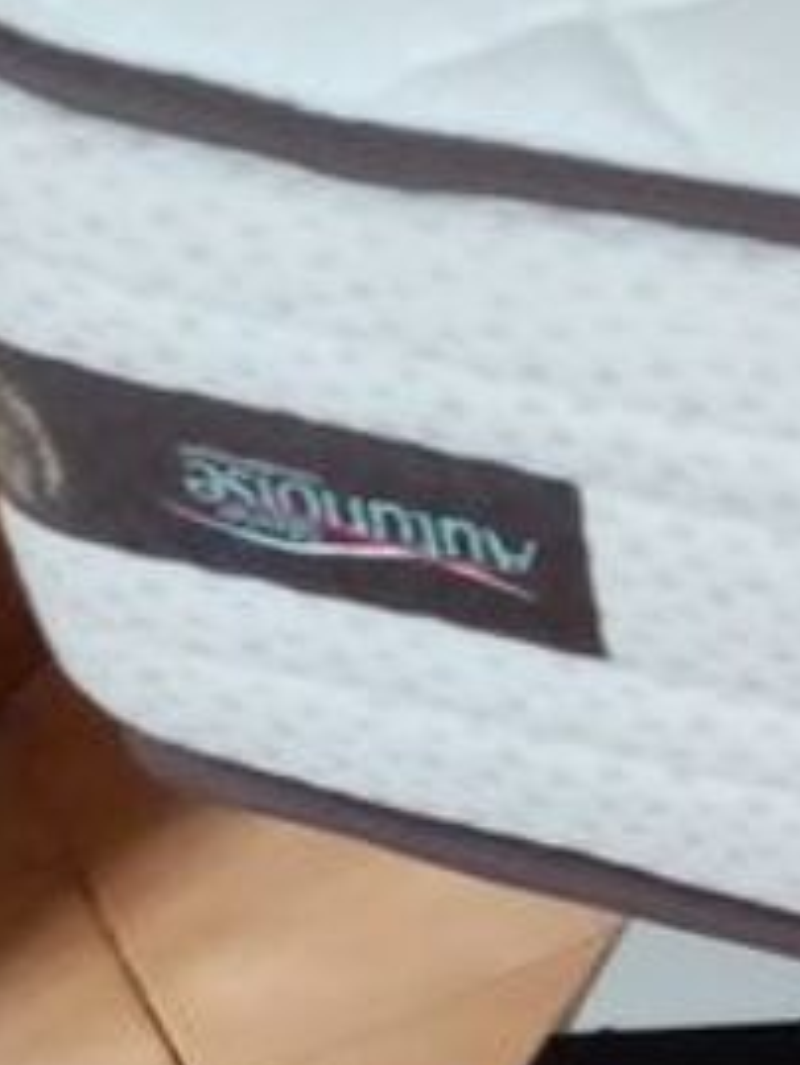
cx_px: 1335
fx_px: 3972
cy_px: 1229
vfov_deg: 14.8
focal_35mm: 129
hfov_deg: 10.9
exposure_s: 1/25
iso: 518
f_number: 1.8
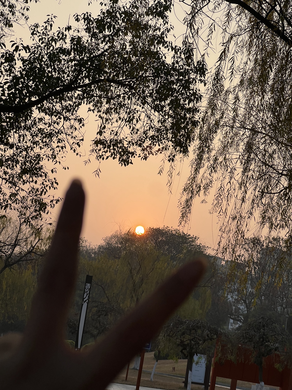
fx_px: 866
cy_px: 195
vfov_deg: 25.3
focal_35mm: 77
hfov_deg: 19.1
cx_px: 146
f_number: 2.8
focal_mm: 9
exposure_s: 1/506
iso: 32
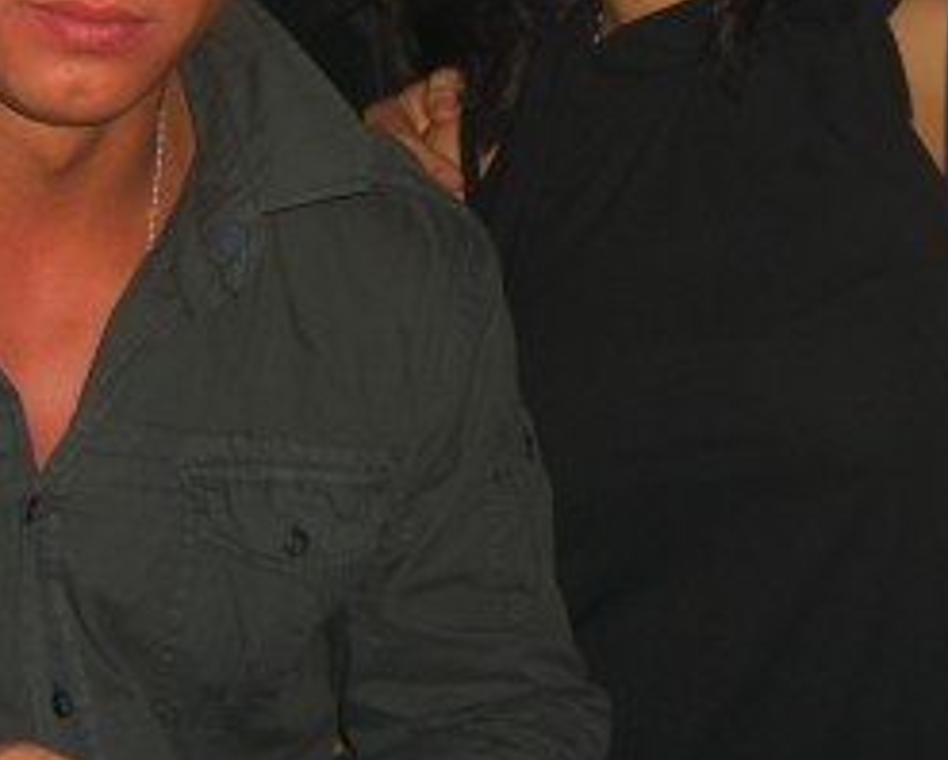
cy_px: 92
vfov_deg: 16.9
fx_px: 2527
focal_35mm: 90
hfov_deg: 21.2
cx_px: 591
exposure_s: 1/60
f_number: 2.8
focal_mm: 7.9
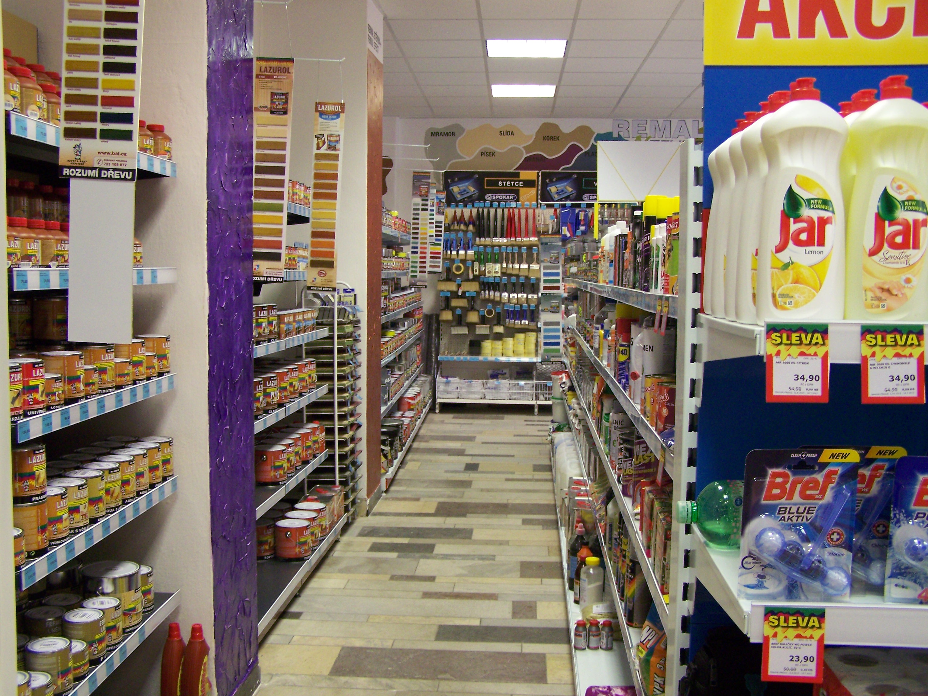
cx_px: 464
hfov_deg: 49.0
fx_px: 1019
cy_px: 348
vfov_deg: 37.7
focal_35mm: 38
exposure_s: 1/25
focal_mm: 6.3
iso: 160
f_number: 2.8
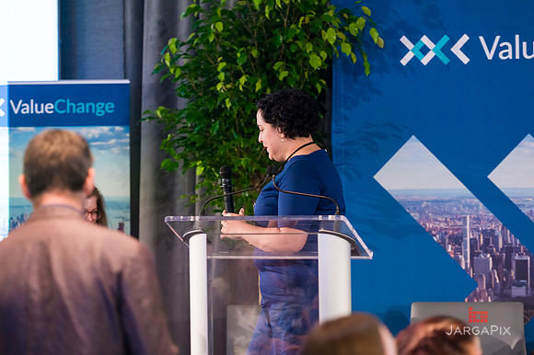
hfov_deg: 13.9
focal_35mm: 148
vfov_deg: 9.3
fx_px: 2191
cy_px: 169
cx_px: 281
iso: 3200
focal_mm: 140
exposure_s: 1/200
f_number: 3.2
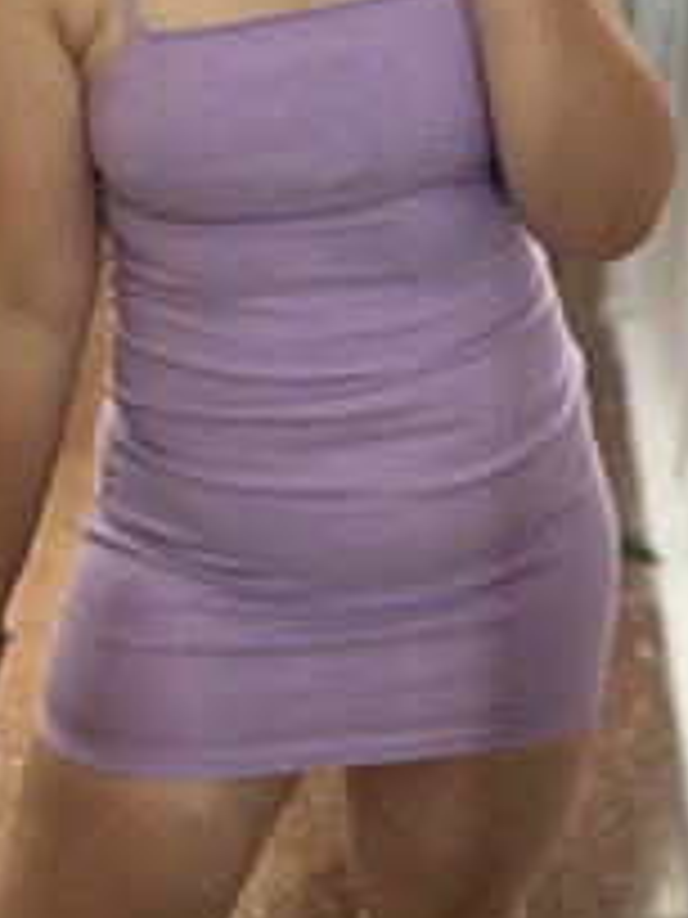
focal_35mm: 68
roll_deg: -1.5
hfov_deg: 21.6
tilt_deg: -13.2
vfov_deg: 27.5
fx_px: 1802
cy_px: 92
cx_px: 274
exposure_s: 1/50
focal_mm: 5.7
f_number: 1.5
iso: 80
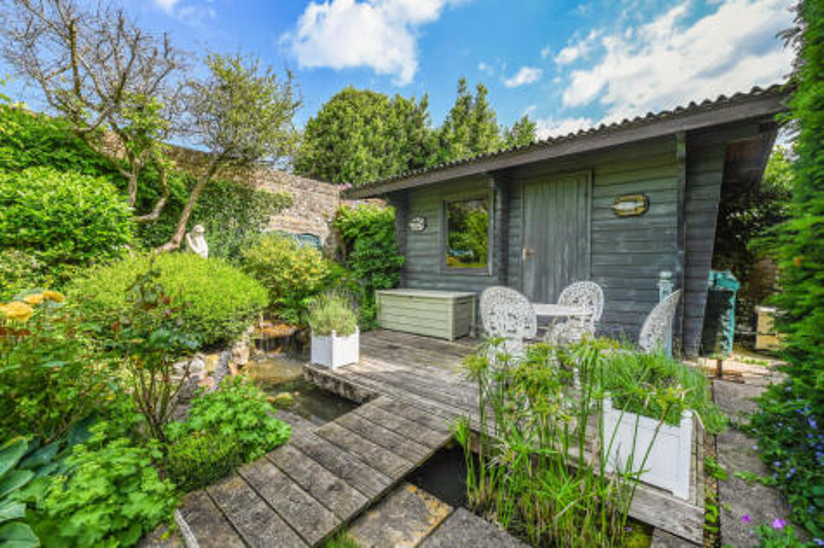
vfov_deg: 81.2
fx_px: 320
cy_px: 274
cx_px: 412
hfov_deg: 104.3
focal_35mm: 14
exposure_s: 1/250
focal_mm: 14
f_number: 8
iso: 250
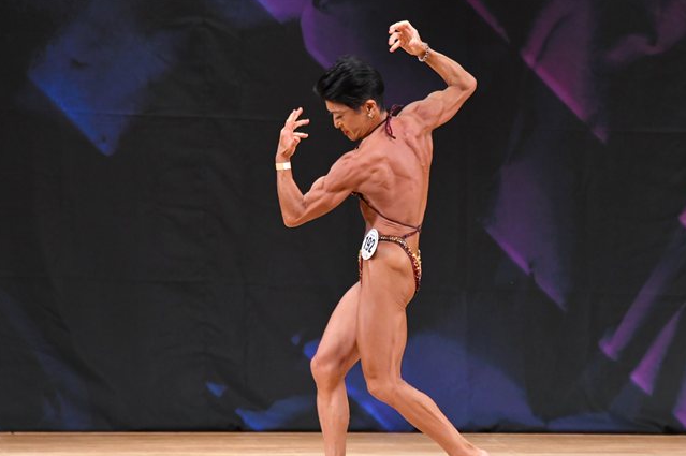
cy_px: 270
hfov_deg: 5.4
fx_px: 7273
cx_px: 374
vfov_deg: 3.6
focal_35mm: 382
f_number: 5.6
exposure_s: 1/400
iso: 3600
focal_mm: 210
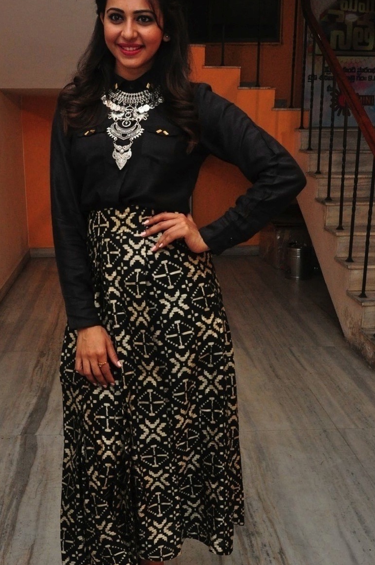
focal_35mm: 43
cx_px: 149
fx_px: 674
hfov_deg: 31.0
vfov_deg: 45.5
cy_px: 296
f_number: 9
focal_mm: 22
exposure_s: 1/125
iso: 1600
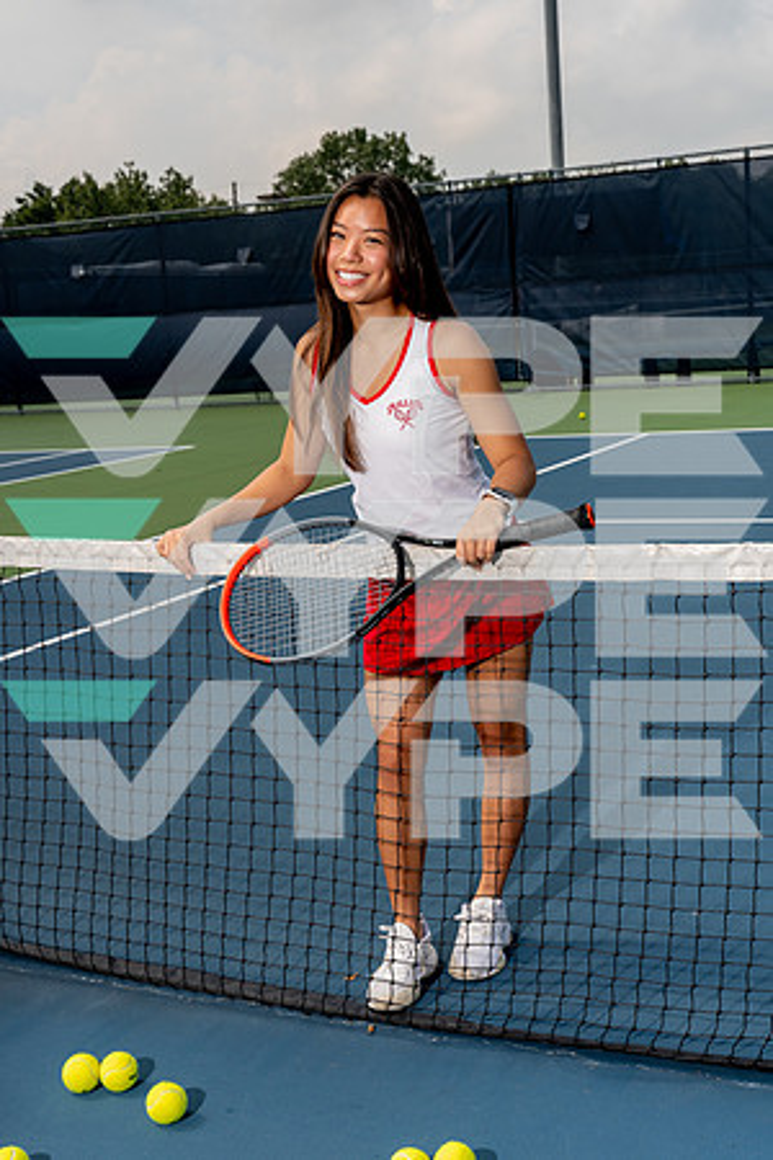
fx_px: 1514
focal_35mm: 47
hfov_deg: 28.6
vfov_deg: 41.9
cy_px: 580
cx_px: 386
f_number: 8
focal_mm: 47
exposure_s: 1/250
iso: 100
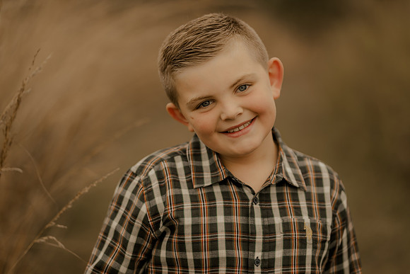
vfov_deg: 16.1
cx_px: 205
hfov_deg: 23.9
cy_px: 137
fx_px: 968
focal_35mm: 85
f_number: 1.6
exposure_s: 1/640
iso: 200
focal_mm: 85
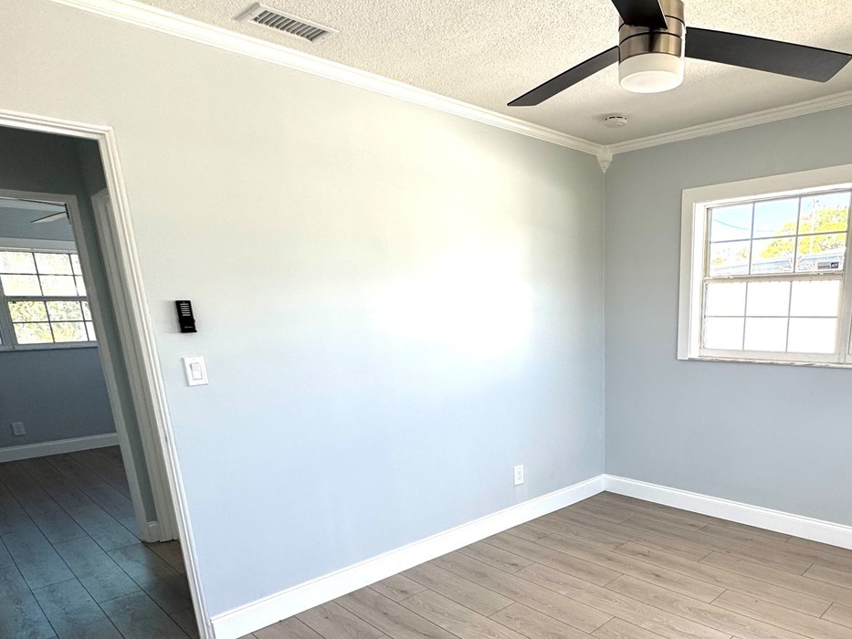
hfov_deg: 69.4
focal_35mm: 24
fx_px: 591
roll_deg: +1.6
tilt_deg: -14.8
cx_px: 574
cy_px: 459
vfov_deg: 54.8
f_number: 2.2
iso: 40
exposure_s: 1/113
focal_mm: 2.22
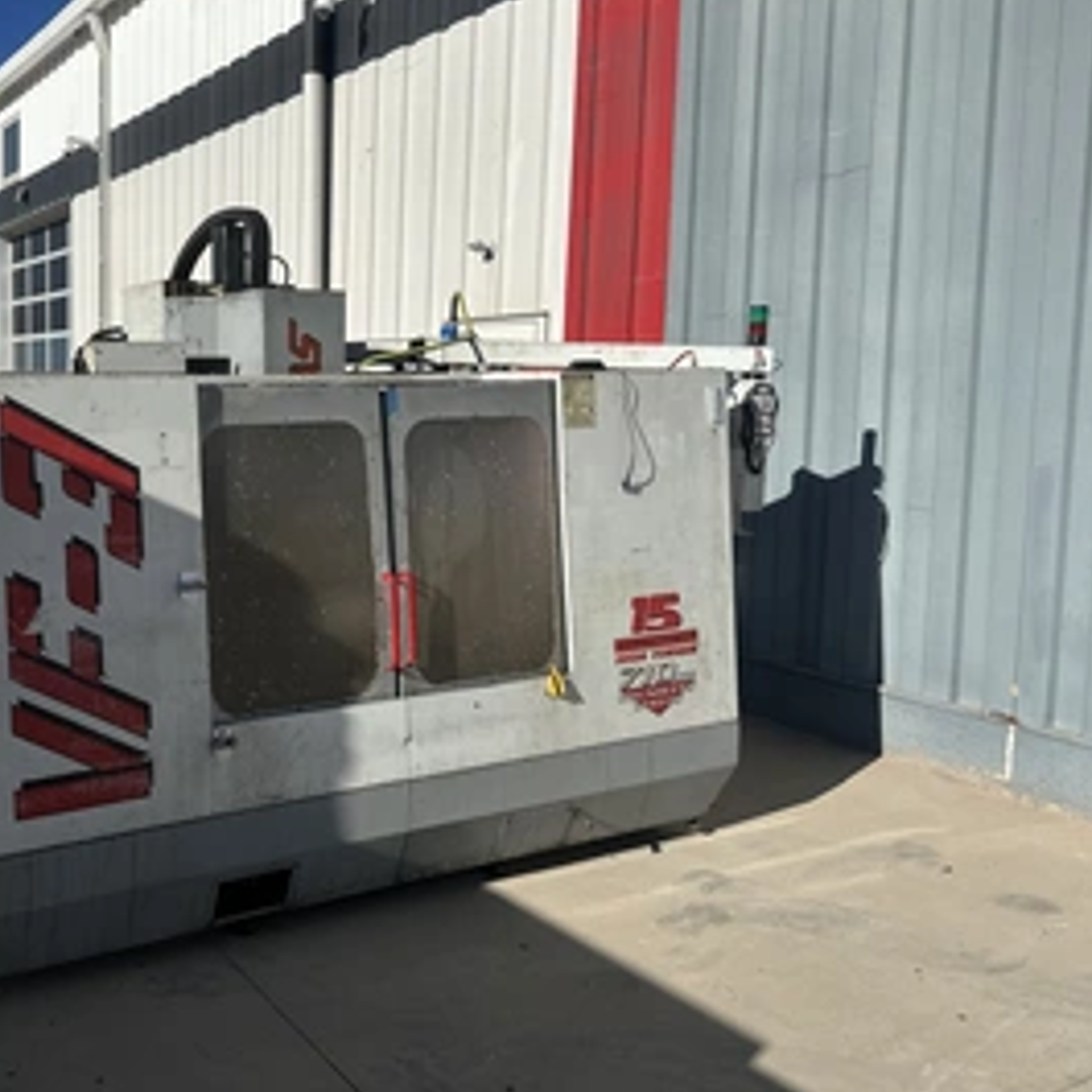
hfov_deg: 49.1
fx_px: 1142
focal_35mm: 32
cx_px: 276
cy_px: 490
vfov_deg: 51.0
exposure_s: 1/8197
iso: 80
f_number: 1.78
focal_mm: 6.86
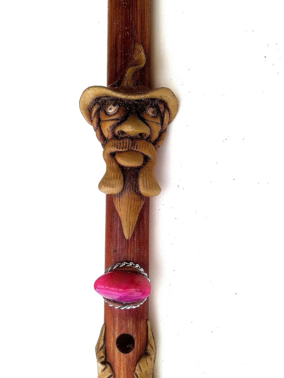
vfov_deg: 67.3
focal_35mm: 26
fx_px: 284
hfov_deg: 53.1
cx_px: 142
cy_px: 189
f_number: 2.2
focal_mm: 3.81
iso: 50
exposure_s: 1/50
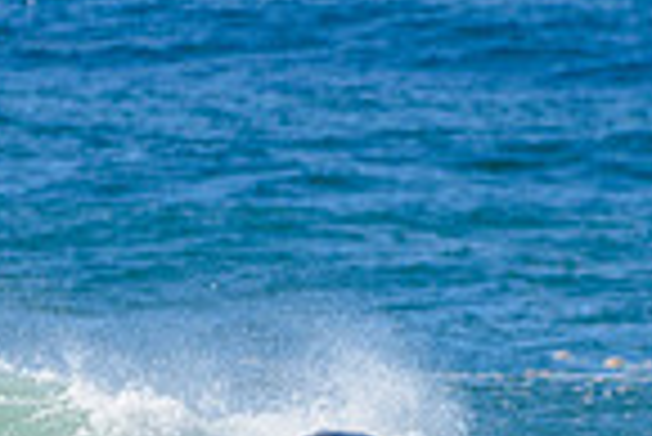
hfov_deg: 0.9
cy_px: 657
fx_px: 40047
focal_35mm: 2209
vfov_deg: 0.6
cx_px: 428
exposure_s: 1/2000
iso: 220
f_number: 5.6
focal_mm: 500
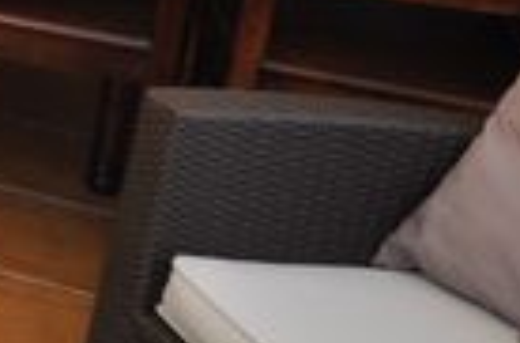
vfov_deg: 11.9
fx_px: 1483
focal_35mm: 103
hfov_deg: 13.3
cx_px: -808
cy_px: -318
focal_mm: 10
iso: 360
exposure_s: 1/125
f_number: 5.6
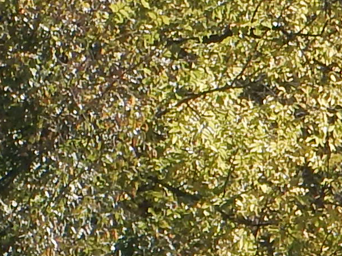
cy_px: 380
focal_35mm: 640
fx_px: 6324
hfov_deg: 3.0
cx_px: -729
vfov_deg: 2.3
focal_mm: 14.9
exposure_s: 1/400
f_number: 5
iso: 125
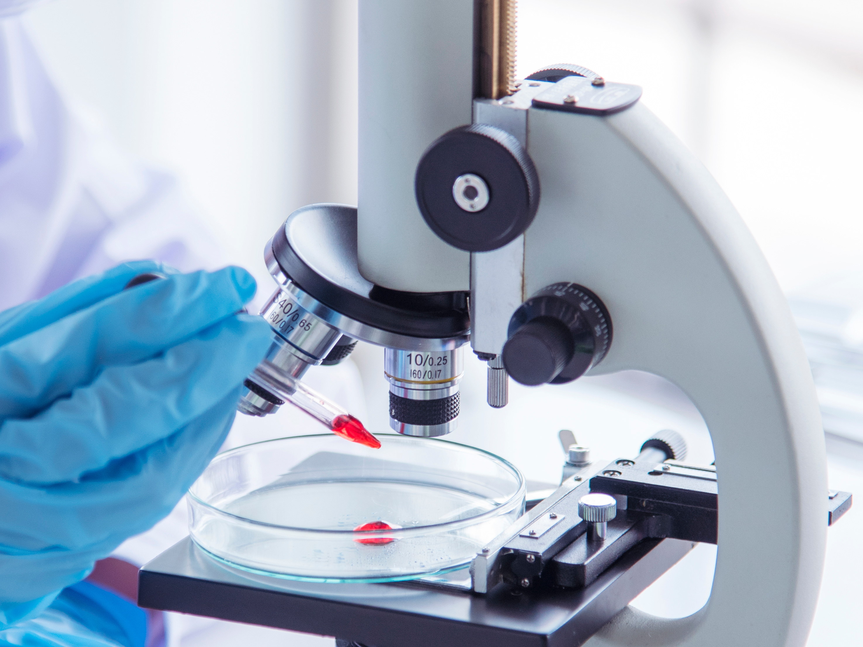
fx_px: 5858
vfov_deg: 6.3
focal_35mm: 235
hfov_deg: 8.4
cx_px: 351
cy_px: 357
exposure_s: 1/250
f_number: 4
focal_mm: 120
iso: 320
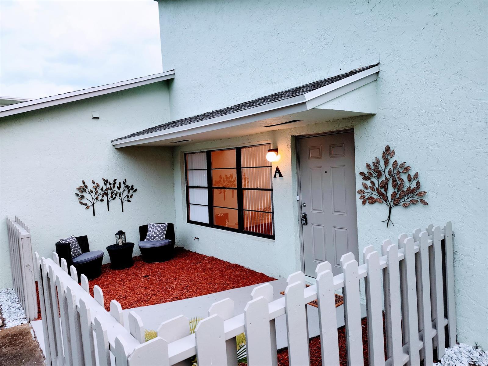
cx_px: 244
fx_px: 324
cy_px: 183
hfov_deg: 73.9
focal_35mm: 23
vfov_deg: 58.9
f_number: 1.8
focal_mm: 6.4
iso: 160
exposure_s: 1/180
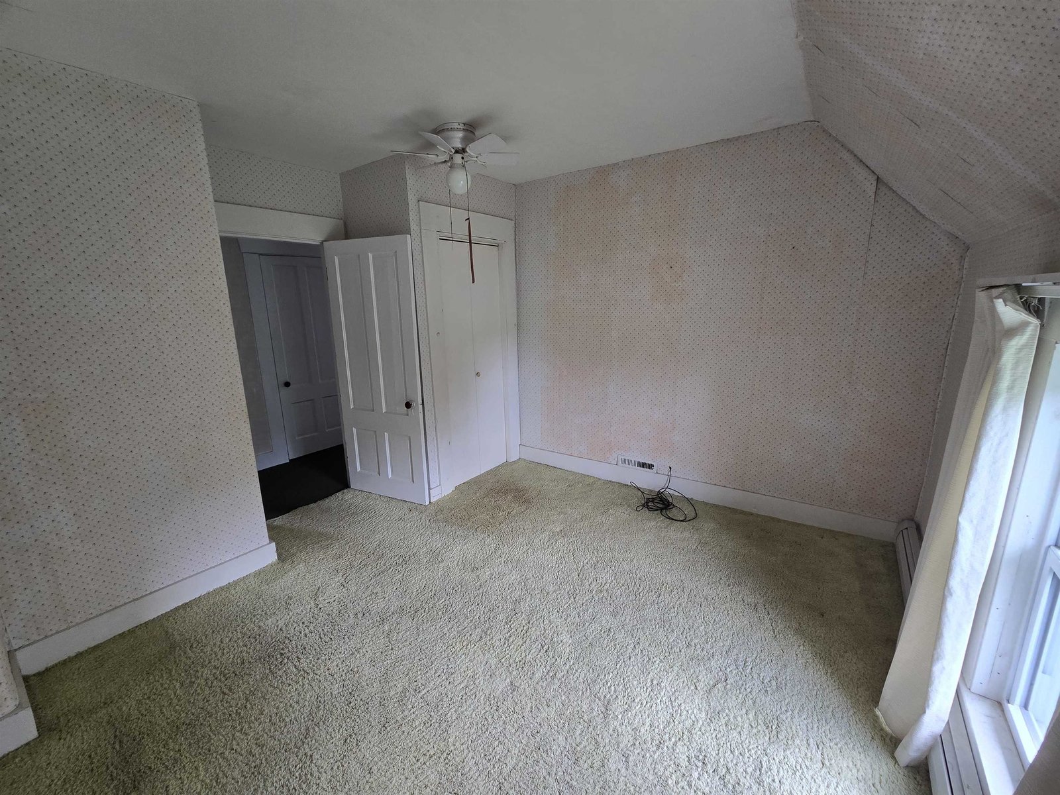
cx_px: 530
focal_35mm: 13
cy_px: 398
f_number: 2.2
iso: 100
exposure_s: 1/60
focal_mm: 2.2
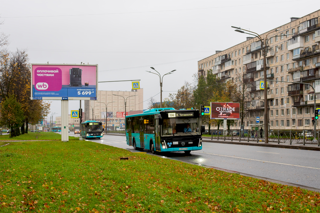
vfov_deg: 27.0
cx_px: 160
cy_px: 106
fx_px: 444
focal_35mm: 50
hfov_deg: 39.6
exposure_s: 1/320
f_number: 5
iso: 400
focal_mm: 50
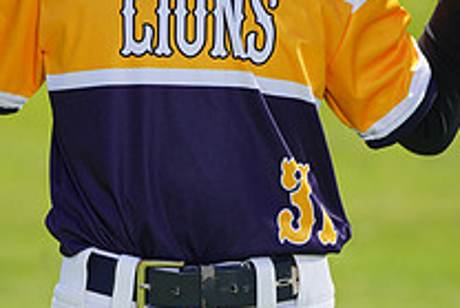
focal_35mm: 541
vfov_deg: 2.5
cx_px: 128
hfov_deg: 3.8
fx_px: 6917
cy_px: -103
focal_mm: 194
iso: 100
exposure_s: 1/250
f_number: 8
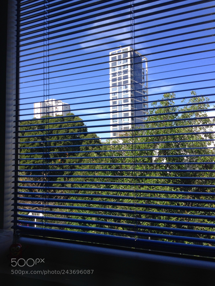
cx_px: 108
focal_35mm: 35
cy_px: 143
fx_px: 290
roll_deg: +1.4
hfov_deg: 40.7
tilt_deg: +1.1
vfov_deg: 52.6
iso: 50
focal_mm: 4.28
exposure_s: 1/397
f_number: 2.4
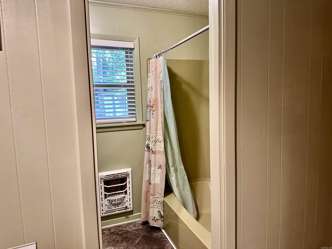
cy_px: 124
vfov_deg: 56.8
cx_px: 166
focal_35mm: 24
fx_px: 230
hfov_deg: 71.6
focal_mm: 6.86
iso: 320
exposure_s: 1/60
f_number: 1.78
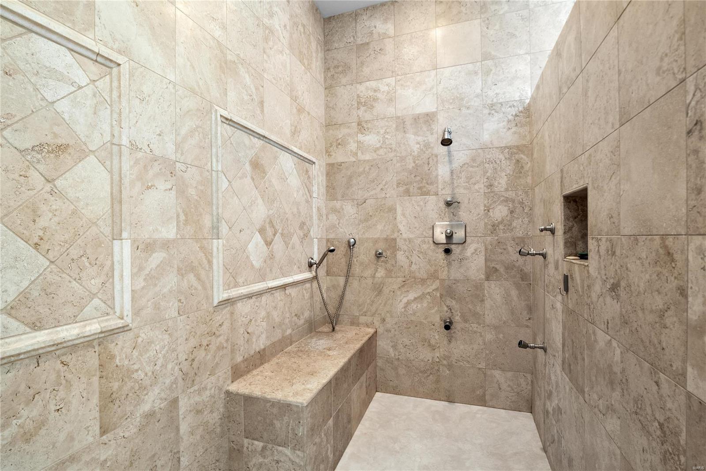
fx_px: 314
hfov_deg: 96.7
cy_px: 236
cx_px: 353
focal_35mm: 16
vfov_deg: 73.7
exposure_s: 1/1.67
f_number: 8
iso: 400
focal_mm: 8
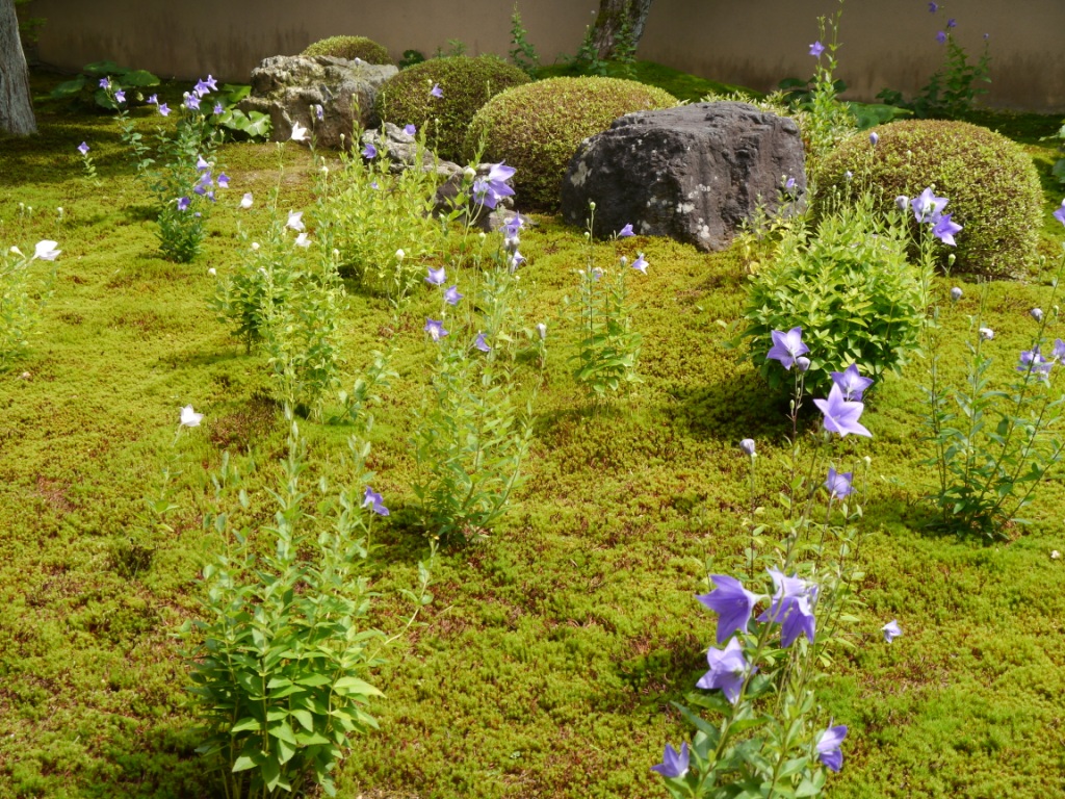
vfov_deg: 29.1
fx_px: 1538
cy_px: 400
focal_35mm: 50
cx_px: 532
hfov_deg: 38.2
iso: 160
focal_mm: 25
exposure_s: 1/200
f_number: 6.3
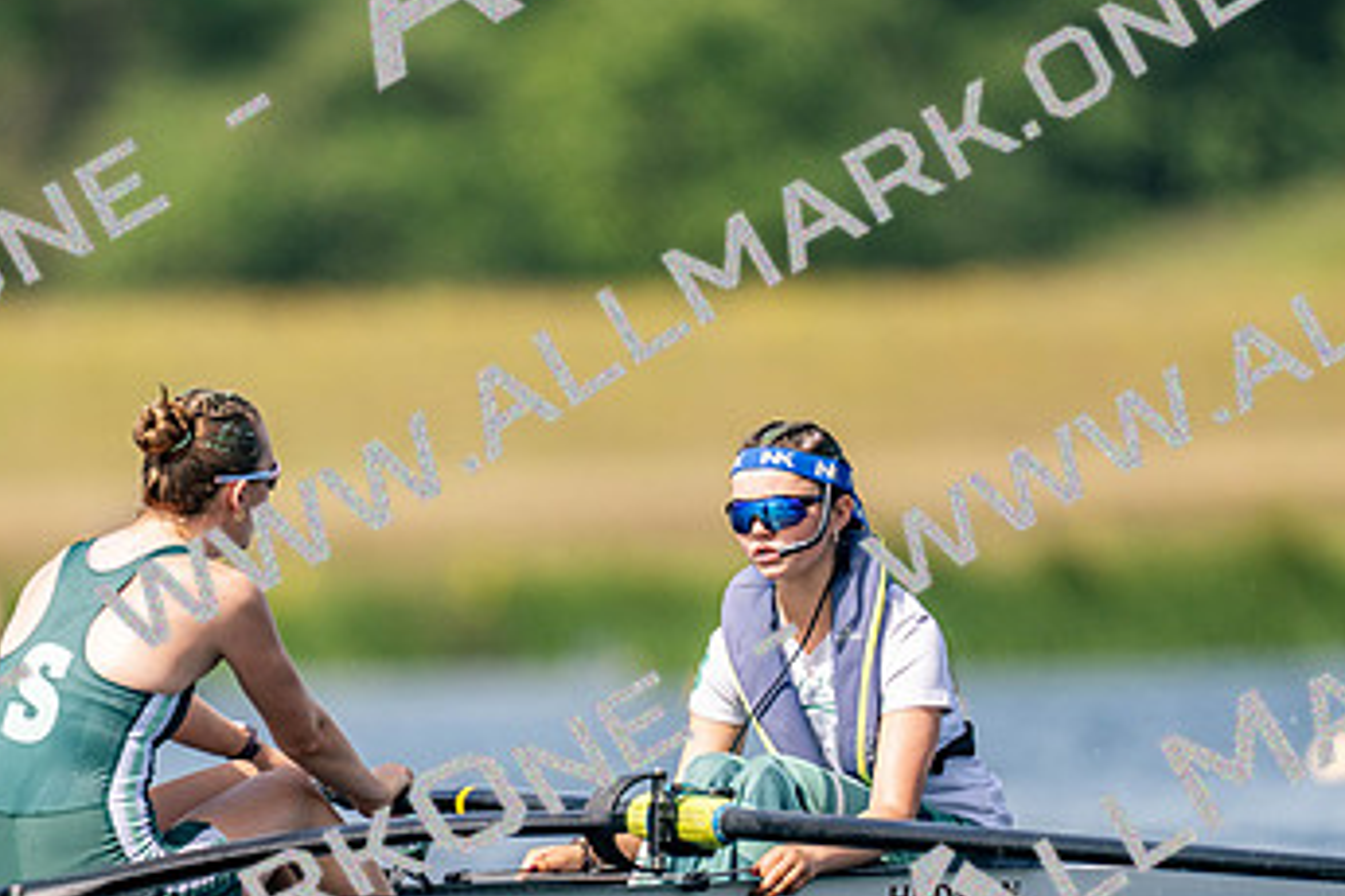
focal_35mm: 1008
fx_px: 37657
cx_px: 577
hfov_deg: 2.0
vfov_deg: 1.4
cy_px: 660
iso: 160
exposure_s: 1/2500
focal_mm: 600
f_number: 4
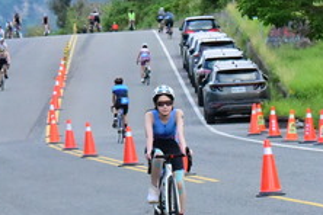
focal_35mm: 344
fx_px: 3086
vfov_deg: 4.0
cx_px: 173
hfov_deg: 6.0
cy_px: 98
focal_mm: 98
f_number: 13
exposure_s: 1/2500
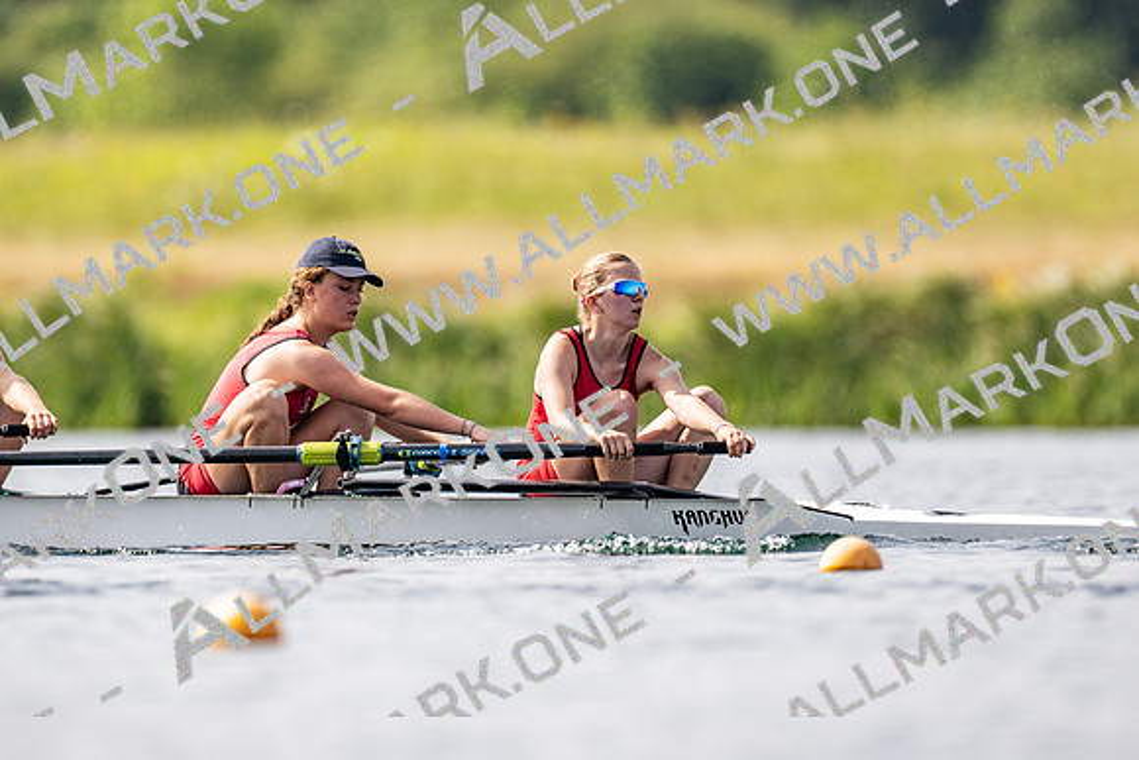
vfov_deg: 1.5
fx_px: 28495
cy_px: 380
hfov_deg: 2.3
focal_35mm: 900
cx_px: 570
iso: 200
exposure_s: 1/2500
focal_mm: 600
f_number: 4
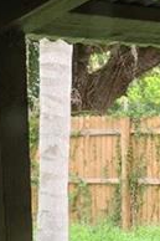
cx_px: 162
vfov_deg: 11.0
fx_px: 1202
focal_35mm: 180
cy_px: 355
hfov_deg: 7.6
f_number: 2
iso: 40
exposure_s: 1/60.2
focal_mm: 5.9
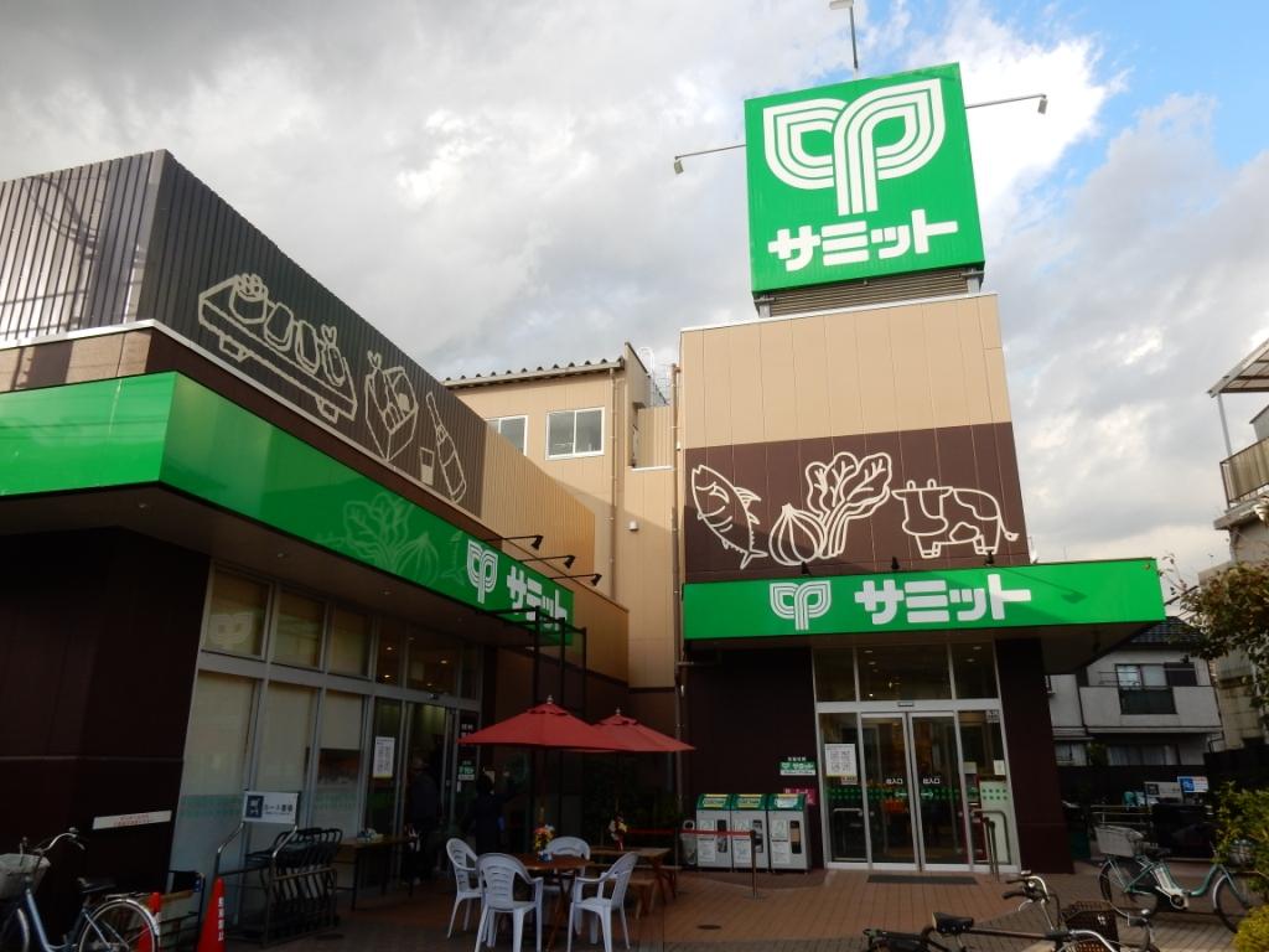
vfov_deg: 54.9
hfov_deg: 69.4
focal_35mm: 25
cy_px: 476
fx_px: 916
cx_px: 634
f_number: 3.7
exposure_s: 1/320
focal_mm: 4.5
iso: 125
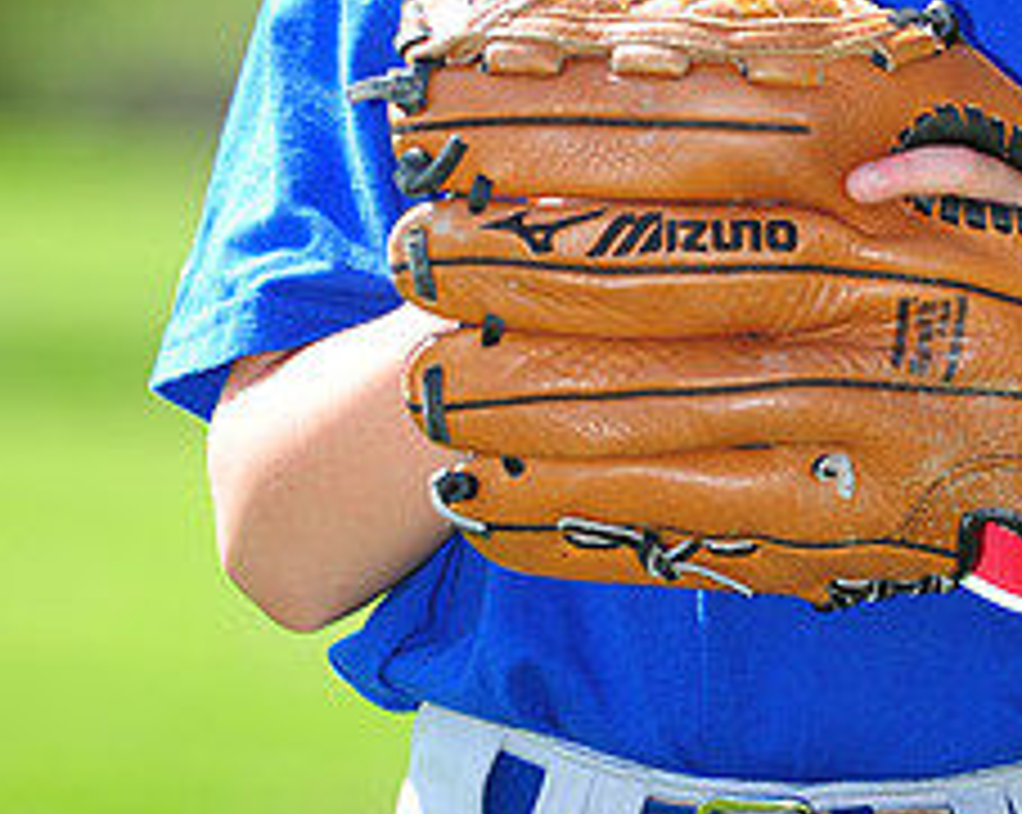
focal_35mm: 480
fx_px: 14500
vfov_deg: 3.2
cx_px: 725
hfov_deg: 4.0
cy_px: -364
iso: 200
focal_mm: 200
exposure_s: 1/400
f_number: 4.5
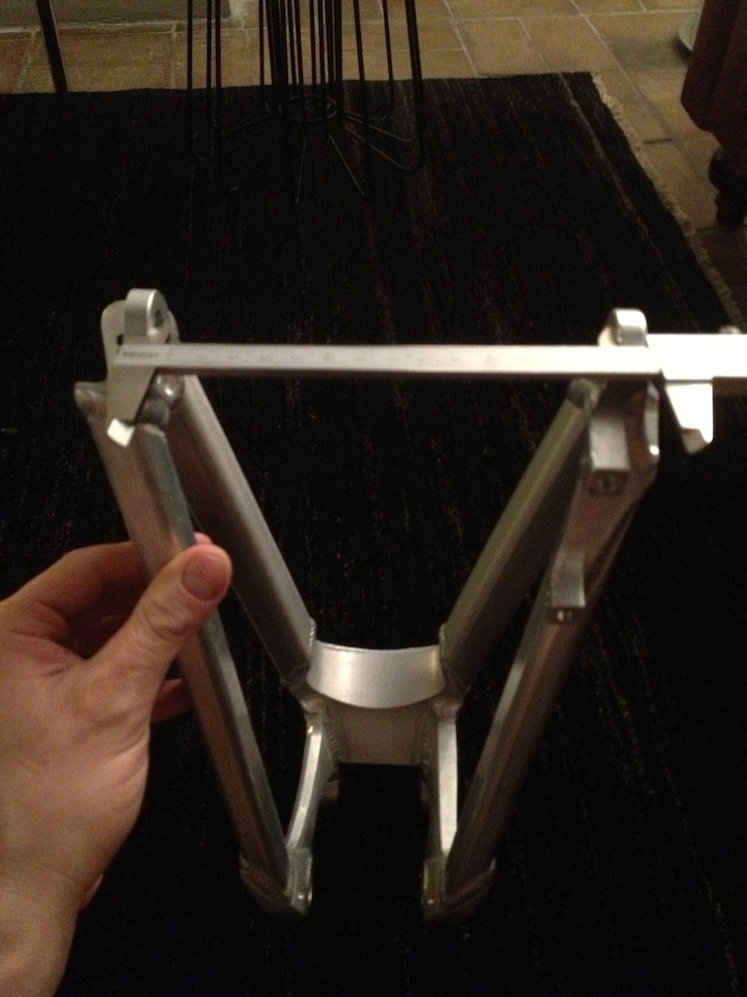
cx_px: 374
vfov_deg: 52.6
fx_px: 1007
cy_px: 498
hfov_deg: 40.7
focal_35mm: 35
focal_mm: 4.28
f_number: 2.4
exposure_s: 1/15
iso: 800
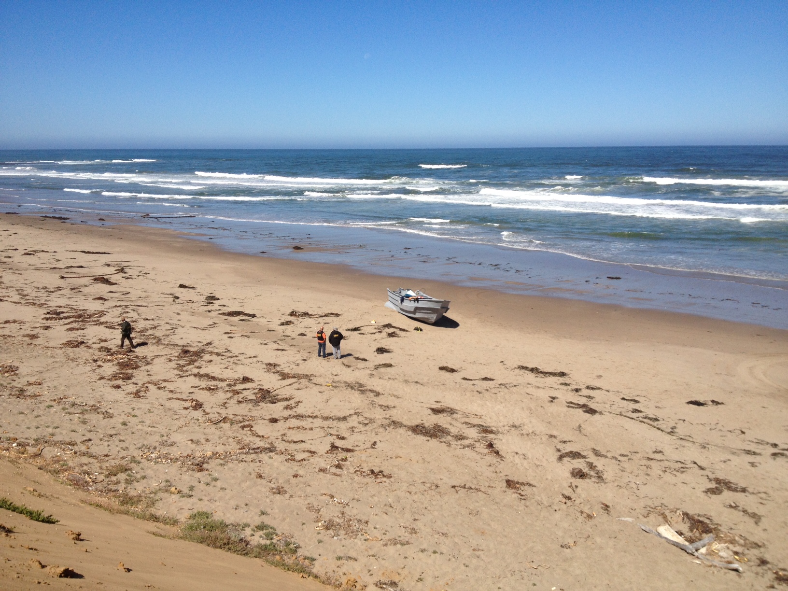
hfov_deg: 52.6
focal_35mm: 35
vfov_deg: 40.7
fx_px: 797
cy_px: 296
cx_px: 394
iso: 50
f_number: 2.4
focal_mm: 4.28
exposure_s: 1/2632
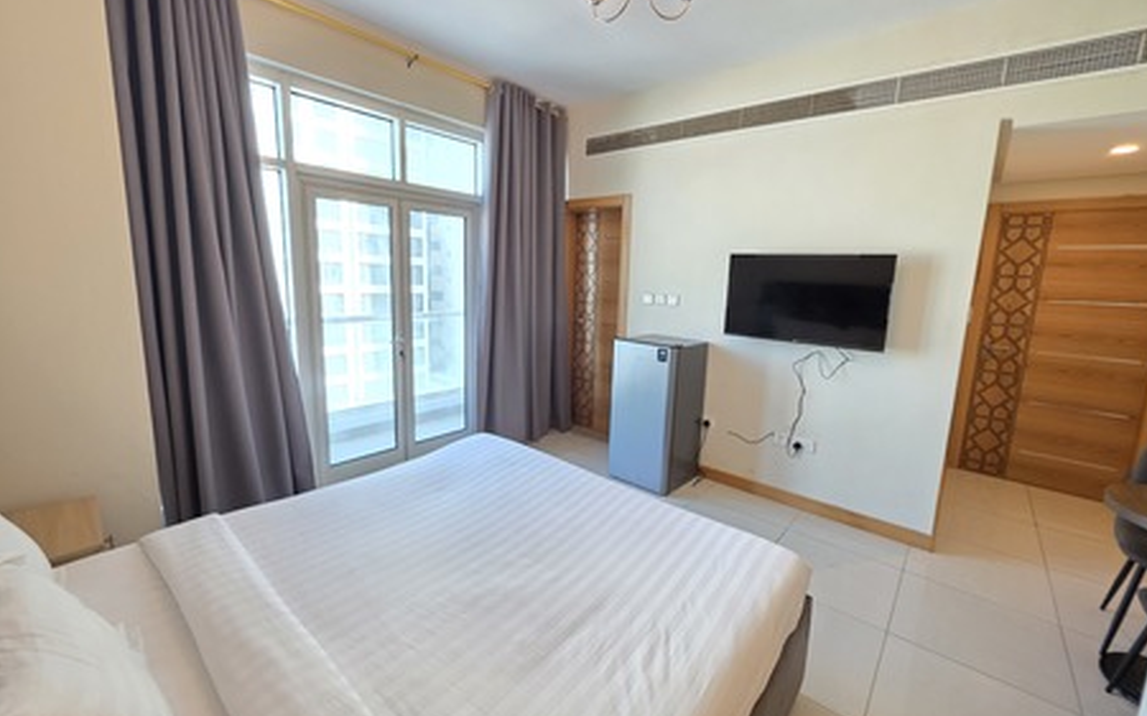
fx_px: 438
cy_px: 355
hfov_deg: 105.3
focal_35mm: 14
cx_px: 580
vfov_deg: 78.6
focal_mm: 2.2
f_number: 1.9
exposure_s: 1/50
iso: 160
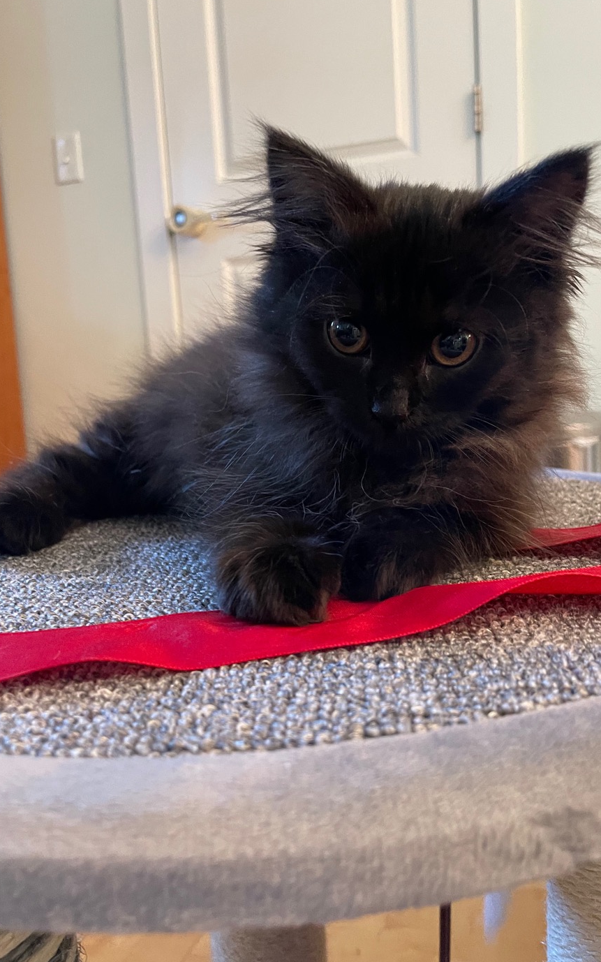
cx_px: 334
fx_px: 734
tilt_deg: -9.9
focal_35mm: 28
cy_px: 479
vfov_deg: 66.5
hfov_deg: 44.5
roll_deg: +2.6
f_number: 1.6
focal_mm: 4.2
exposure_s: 1/40
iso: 320
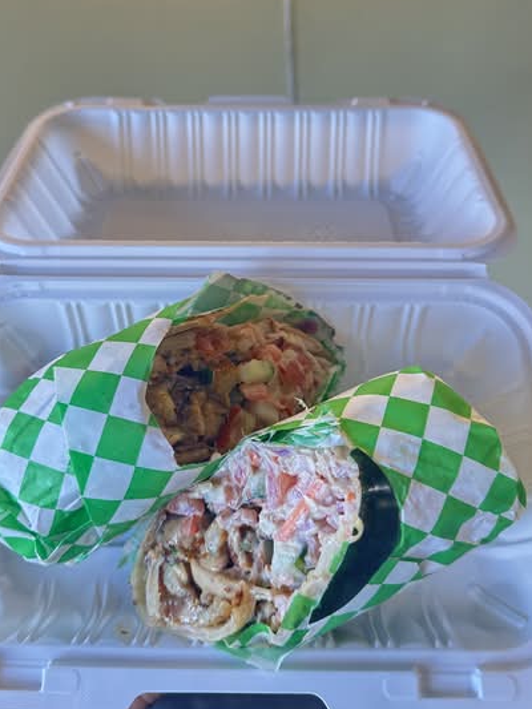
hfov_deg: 43.0
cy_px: 284
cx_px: 255
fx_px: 676
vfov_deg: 54.9
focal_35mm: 33
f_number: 1.78
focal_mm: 6.86
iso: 160
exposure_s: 1/120
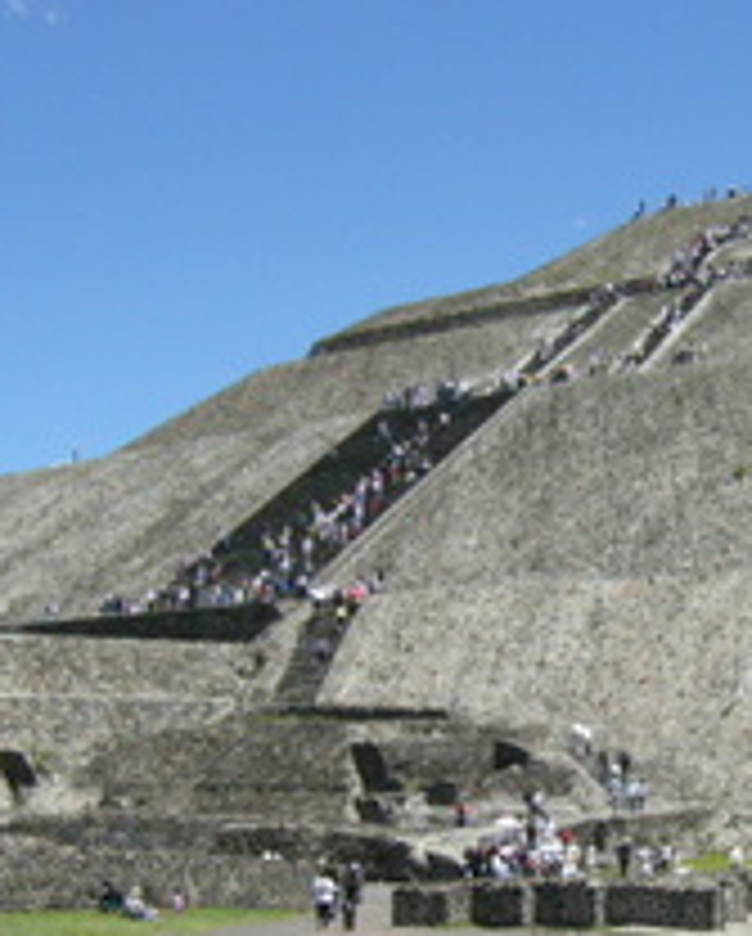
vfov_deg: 23.2
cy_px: 547
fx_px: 2276
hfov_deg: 18.5
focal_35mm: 82
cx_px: 626
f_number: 8
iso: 50
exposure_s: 1/160
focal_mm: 5.8
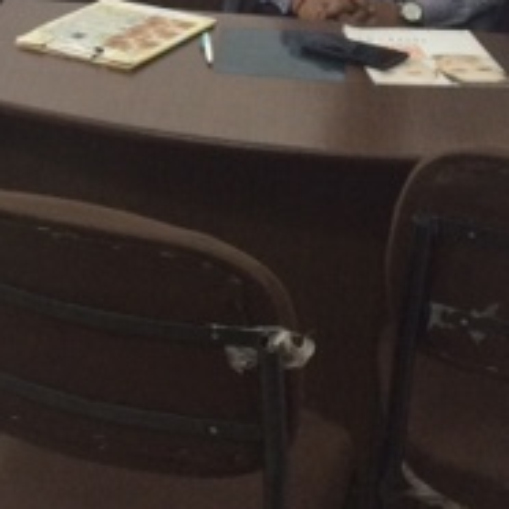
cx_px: 82
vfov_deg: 18.7
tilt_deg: -12.2
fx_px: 1464
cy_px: -101
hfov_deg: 19.5
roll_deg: -1.4
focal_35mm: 88
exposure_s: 1/30
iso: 64
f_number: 2.2
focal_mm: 4.15
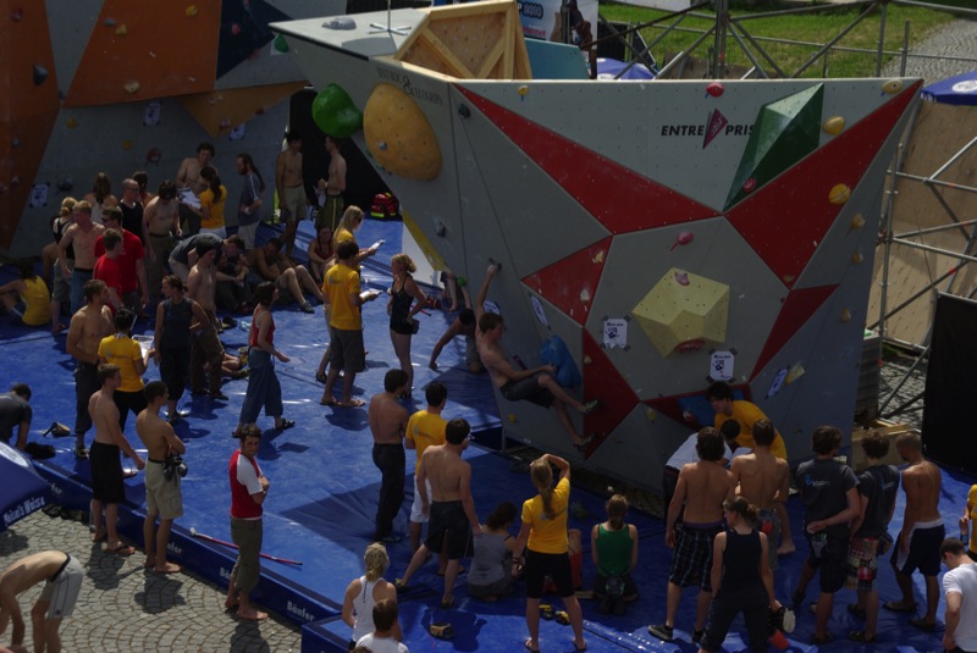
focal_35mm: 102
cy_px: 326
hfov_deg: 20.0
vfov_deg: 13.4
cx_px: 488
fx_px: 2771
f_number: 9.5
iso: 100
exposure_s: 1/250
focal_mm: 68
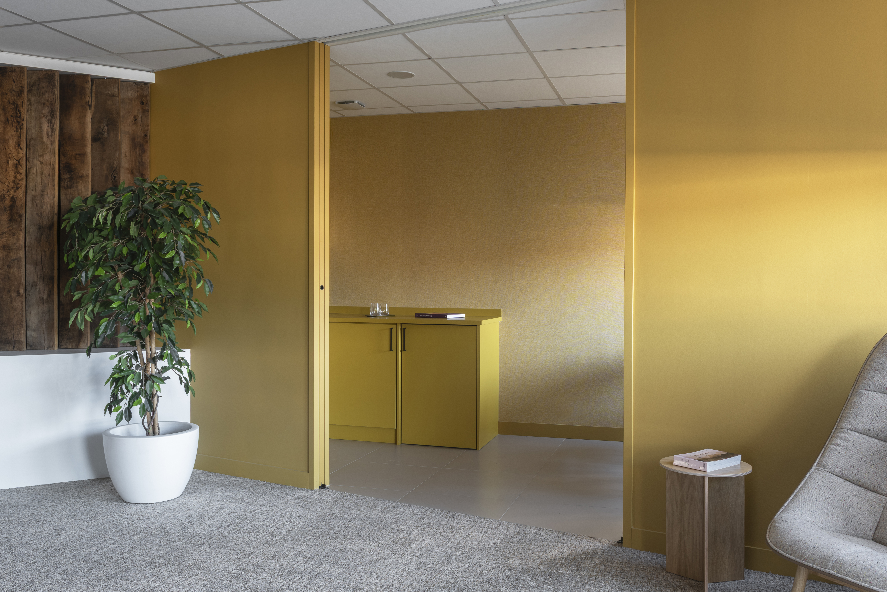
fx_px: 665
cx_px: 444
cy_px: 296
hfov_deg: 67.4
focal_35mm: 27
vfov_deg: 48.0
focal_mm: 27
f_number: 11
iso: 100
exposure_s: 1.3
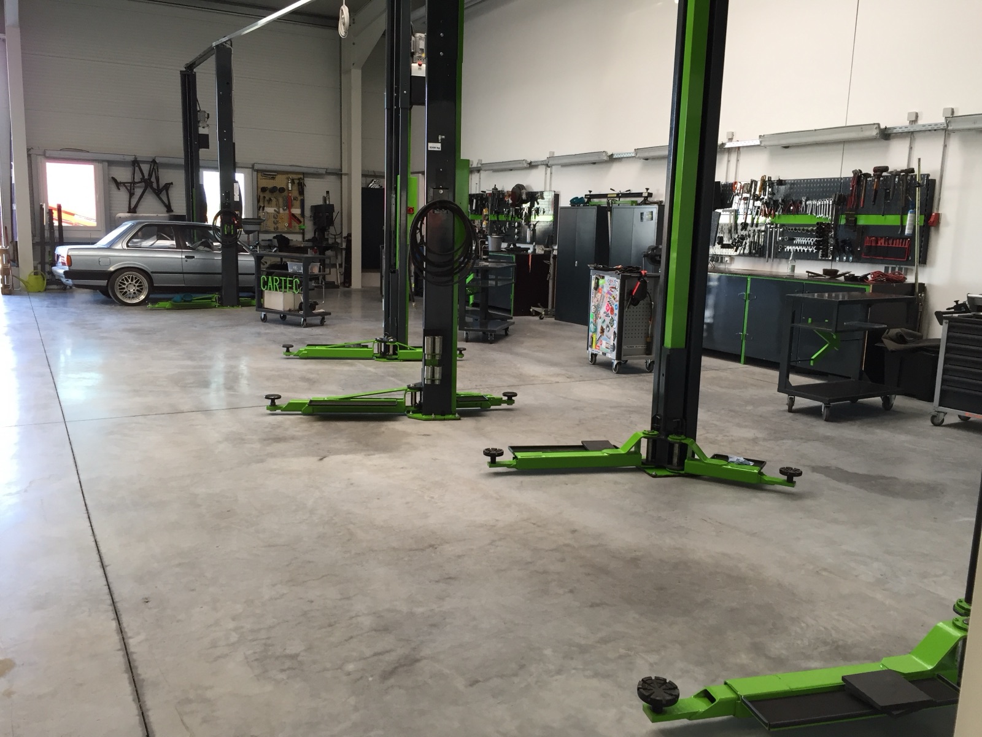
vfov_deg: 48.2
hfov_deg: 61.7
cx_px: 491
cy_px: 368
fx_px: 823
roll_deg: -1.2
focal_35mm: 29
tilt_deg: -7.8
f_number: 2.2
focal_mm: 4.15
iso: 32
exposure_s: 1/33
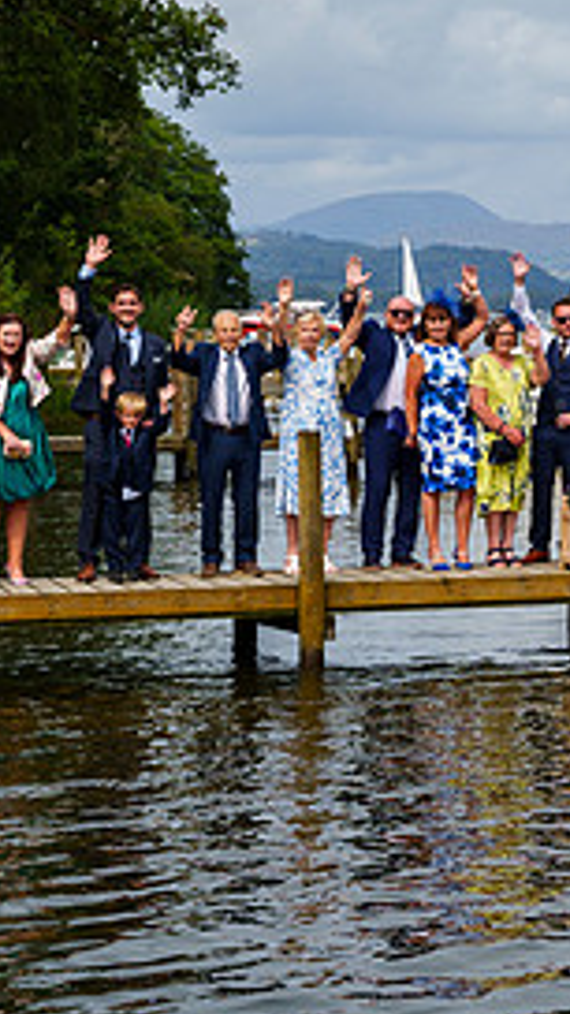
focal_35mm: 132
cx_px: 831
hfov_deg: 9.0
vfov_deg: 16.2
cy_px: 345
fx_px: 3547
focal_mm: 59
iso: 400
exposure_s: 1/8000
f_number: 3.5
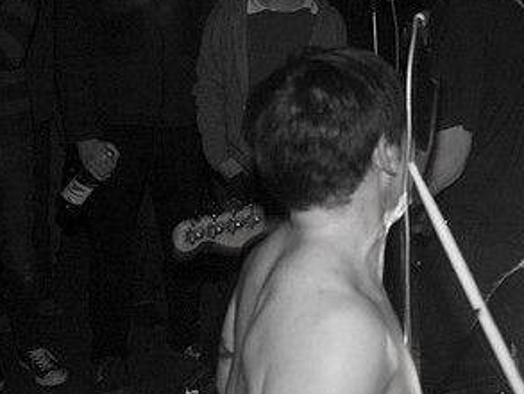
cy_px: 176
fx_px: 863
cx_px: 399
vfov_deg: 25.7
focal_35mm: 57
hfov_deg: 33.0
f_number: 3.2
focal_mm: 20
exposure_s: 1/20
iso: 800
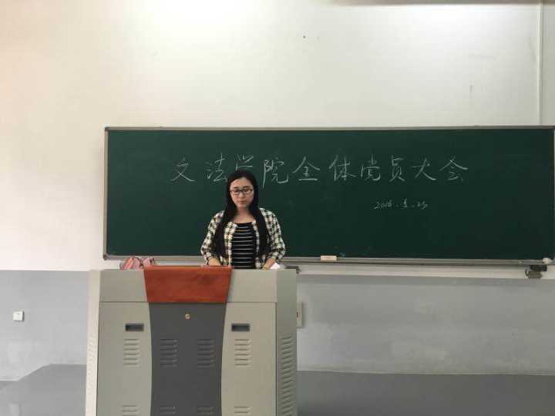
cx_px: 278
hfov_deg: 61.7
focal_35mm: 29
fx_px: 465
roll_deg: -1.3
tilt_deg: +1.6
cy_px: 208
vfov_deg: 48.2
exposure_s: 1/33
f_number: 2.2
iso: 40
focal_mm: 4.15
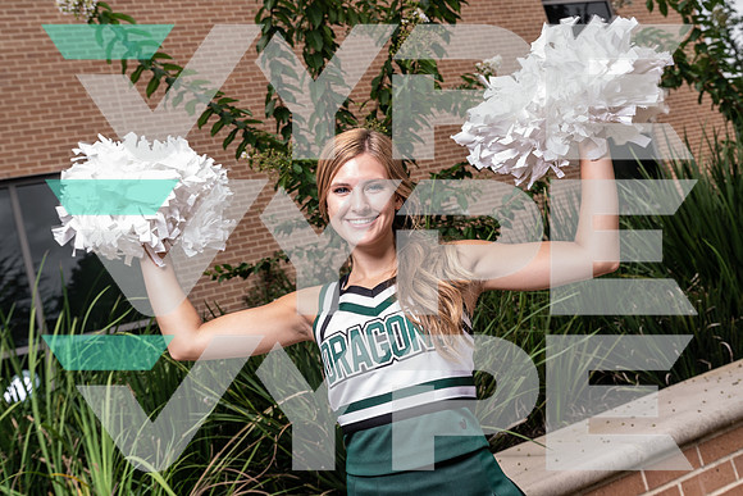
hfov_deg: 53.1
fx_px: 743
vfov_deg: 36.9
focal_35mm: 36
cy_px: 248
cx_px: 372
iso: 100
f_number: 7.1
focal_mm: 36
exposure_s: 1/160
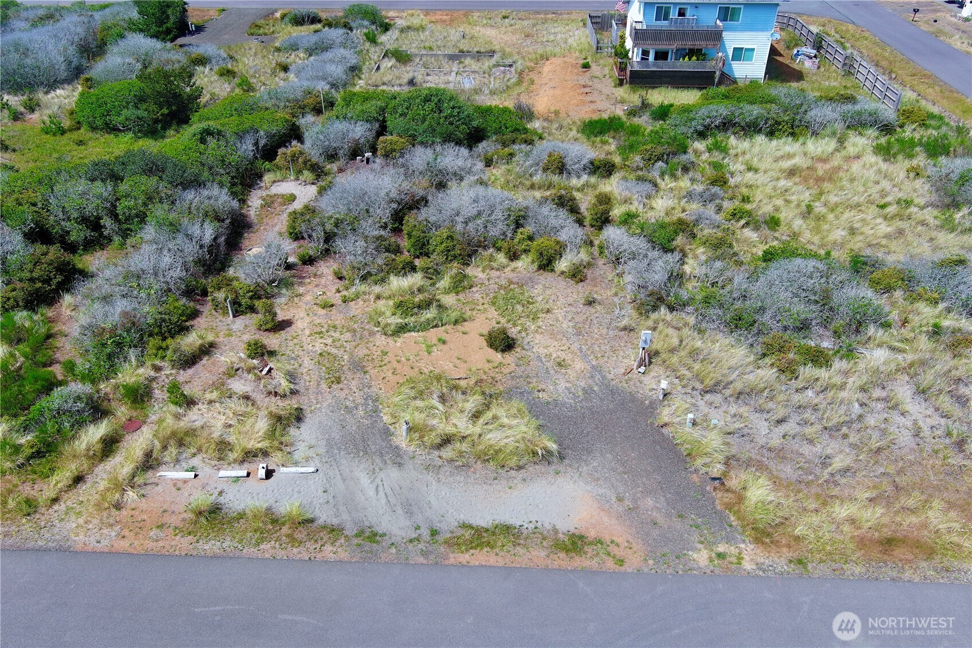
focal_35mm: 29
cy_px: 324
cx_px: 486
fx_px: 783
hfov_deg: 63.7
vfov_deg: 45.0
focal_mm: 10.57
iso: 100
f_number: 2.8
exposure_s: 1/996
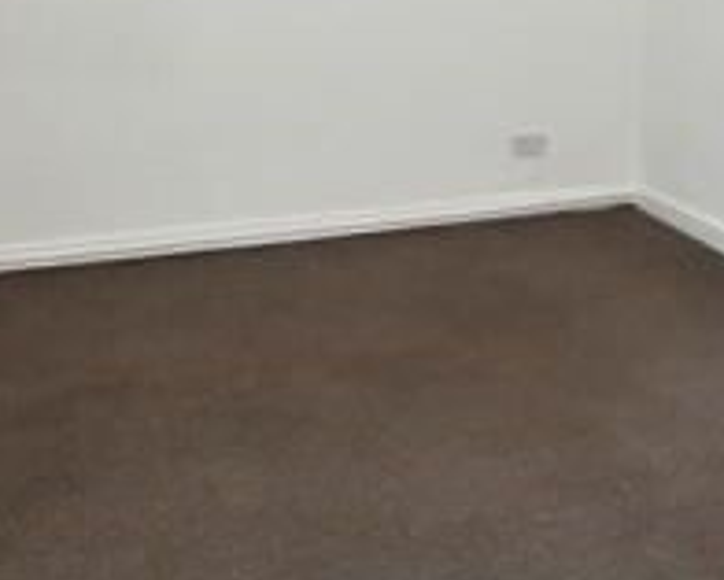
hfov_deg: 38.7
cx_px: 526
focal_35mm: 47
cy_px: 161
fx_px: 1008
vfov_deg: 31.7
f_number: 4
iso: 800
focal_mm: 10
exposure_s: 1/60
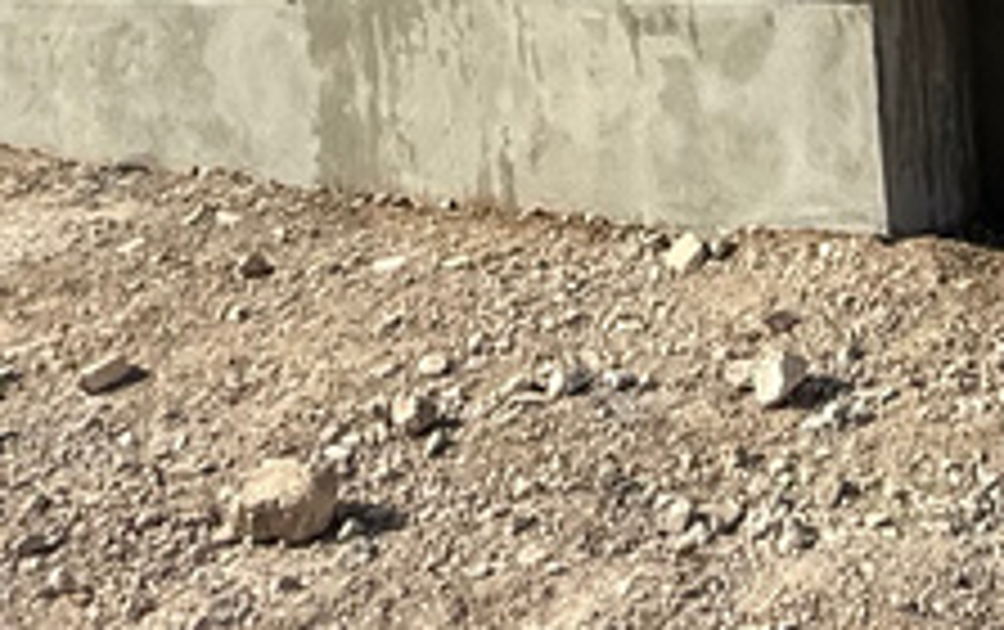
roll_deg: +3.6
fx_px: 1863
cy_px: -720
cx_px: 707
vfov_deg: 14.8
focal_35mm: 68
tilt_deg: +17.3
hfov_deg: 29.8
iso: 80
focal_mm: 2.22
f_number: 2.2
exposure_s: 1/1745
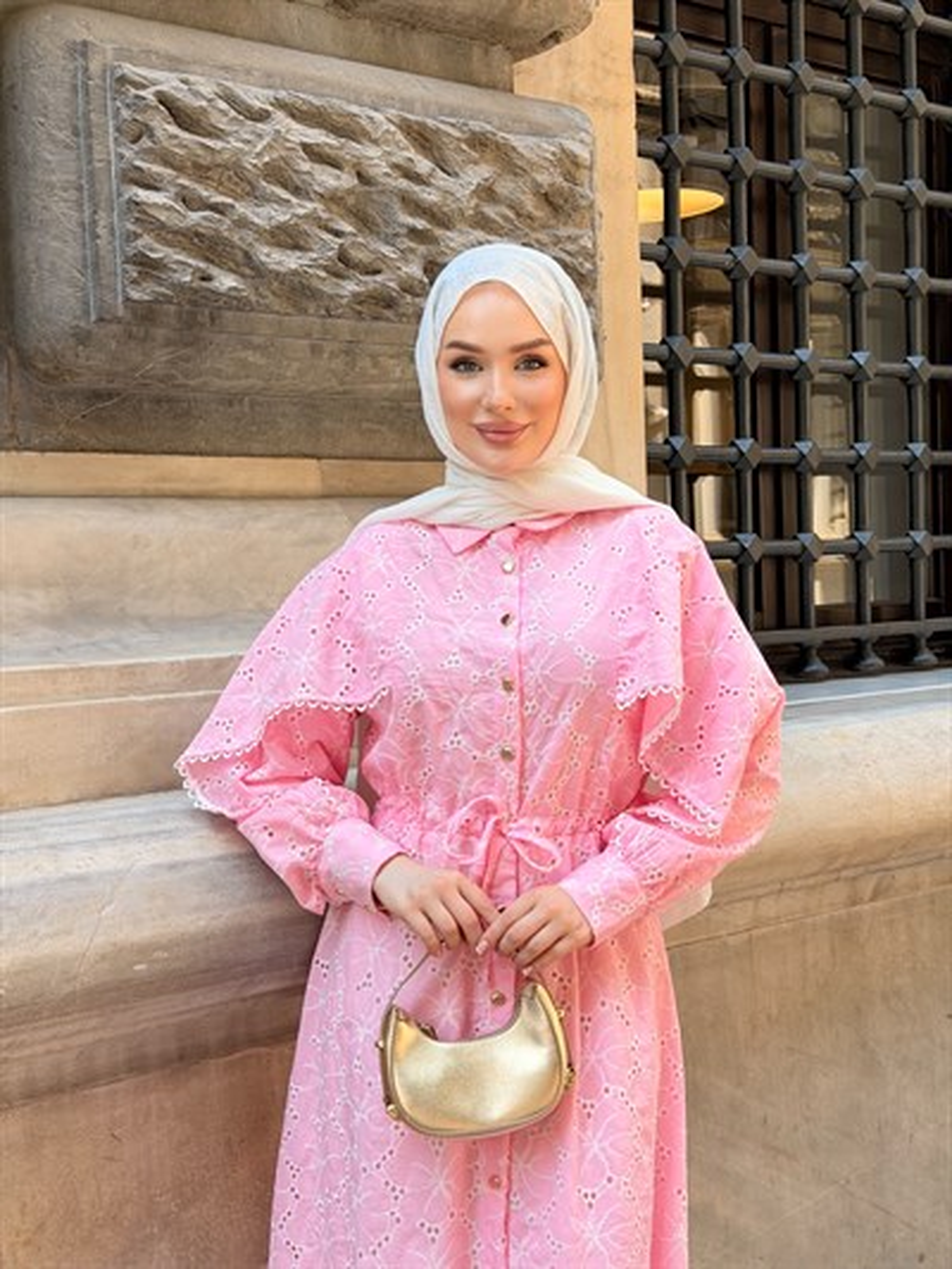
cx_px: 476
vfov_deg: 39.6
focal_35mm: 48
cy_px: 634
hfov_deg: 30.3
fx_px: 1759
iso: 64
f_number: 1.78
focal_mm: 6.76
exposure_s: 1/484
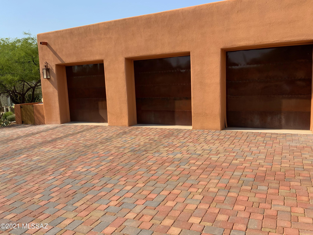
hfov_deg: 61.7
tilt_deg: -5.5
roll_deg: +3.0
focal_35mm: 29
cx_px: 156
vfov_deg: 48.2
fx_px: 262
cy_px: 118
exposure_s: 1/1377
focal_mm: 3
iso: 16
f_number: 1.8
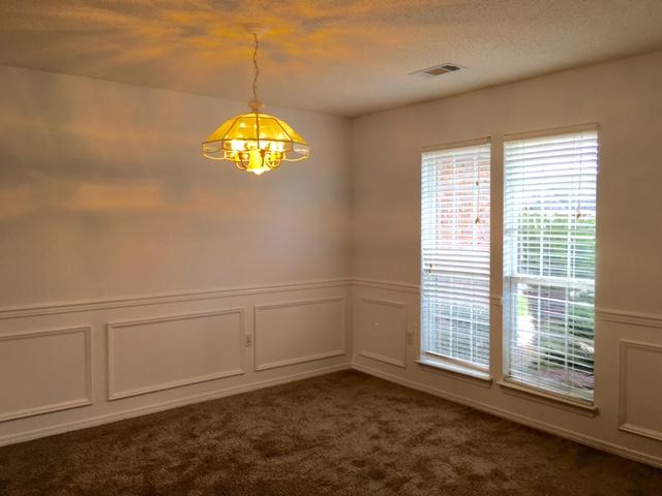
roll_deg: +0.2
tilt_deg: -2.1
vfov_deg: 48.2
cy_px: 248
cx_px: 331
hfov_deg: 61.7
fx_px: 555
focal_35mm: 29
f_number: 2.2
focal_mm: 4.15
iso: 32
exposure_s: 1/60
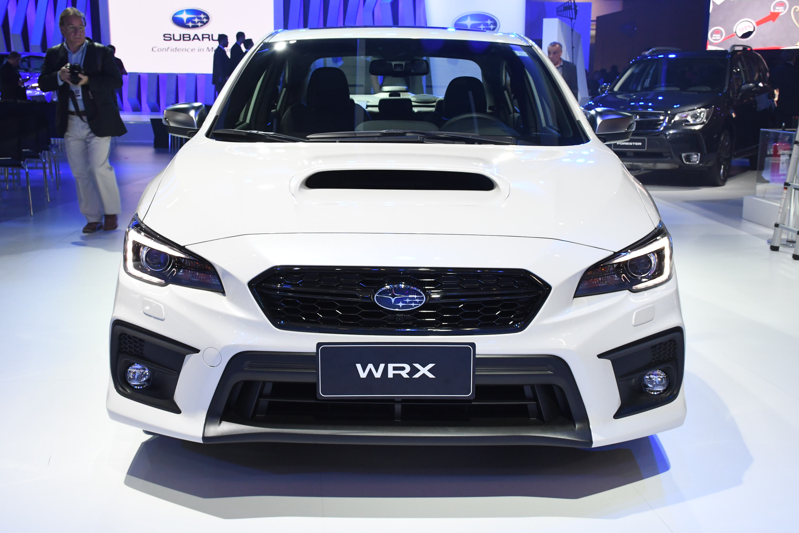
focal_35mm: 45
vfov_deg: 29.9
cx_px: 400
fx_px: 999
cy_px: 266
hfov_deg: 43.6
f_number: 9
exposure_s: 1/80
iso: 2000
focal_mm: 30
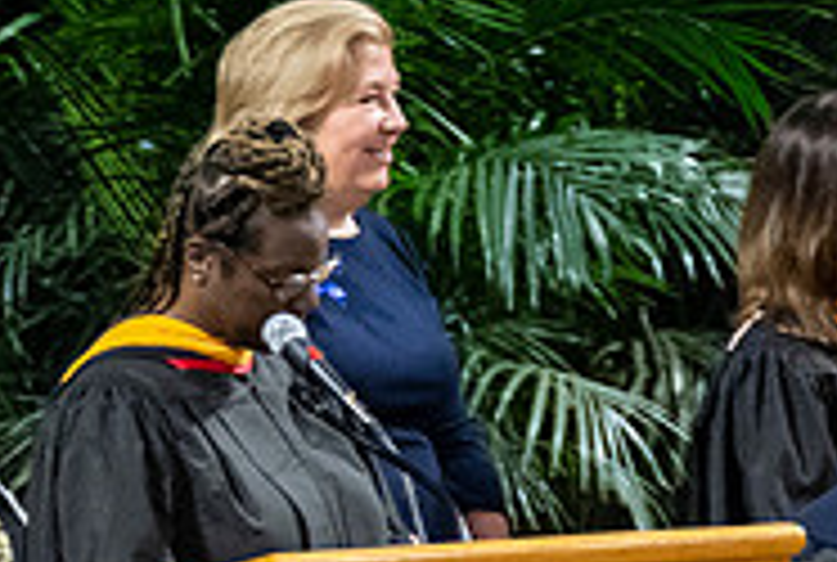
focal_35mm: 1259
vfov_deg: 1.1
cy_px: 781
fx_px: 29342
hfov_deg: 1.6
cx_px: 966
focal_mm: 200
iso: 2000
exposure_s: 1/200
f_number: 4
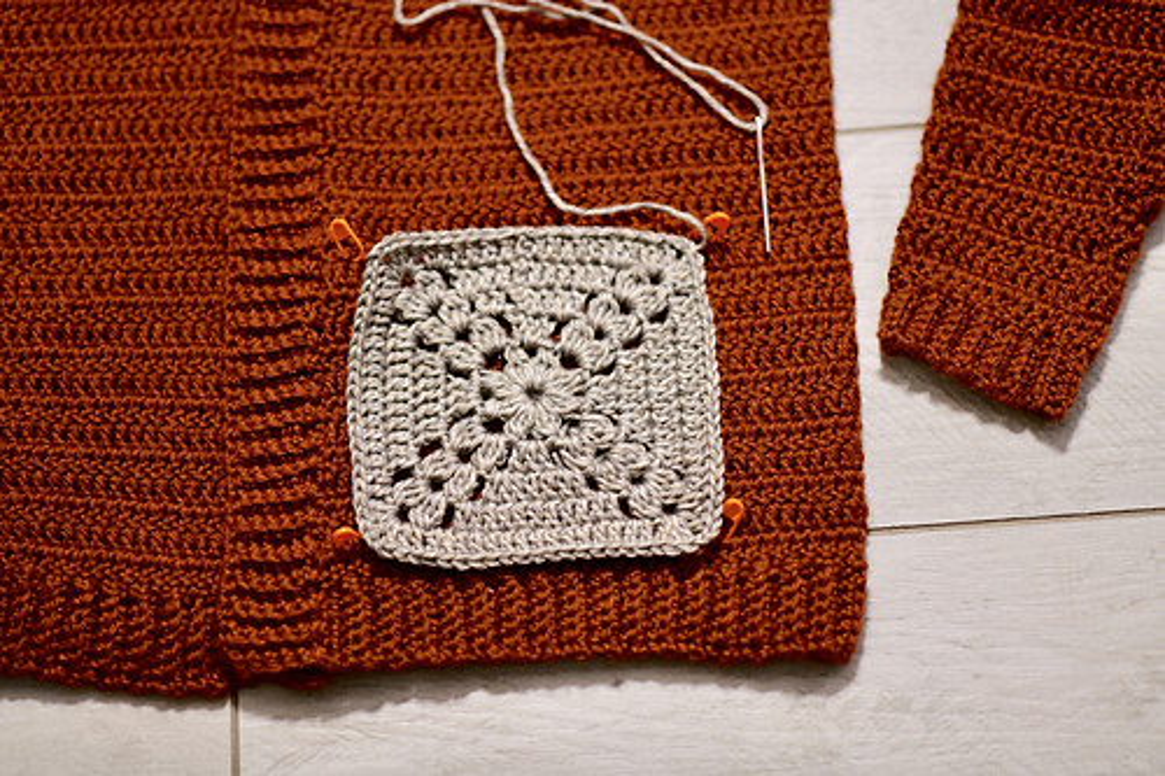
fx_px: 2750
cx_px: 582
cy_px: 388
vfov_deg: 16.1
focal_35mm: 85
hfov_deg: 23.9
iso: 1600
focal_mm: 85
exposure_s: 1/80
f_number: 1.8
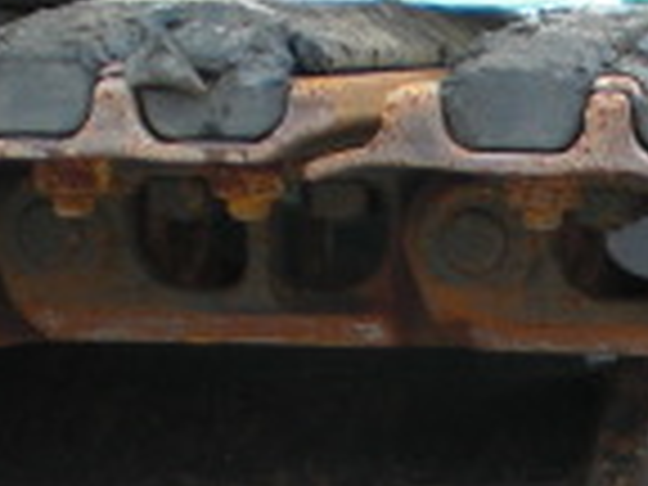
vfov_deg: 8.3
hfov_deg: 11.0
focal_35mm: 169
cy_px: 994
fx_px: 3164
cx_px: 1102
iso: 64
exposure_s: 1/100
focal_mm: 6.3
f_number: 3.1
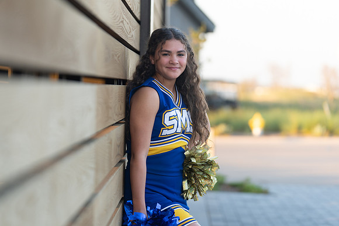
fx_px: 1045
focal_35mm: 111
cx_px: 170
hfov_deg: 18.4
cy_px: 113
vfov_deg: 12.3
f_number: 2.8
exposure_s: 1/320
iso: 320
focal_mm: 111
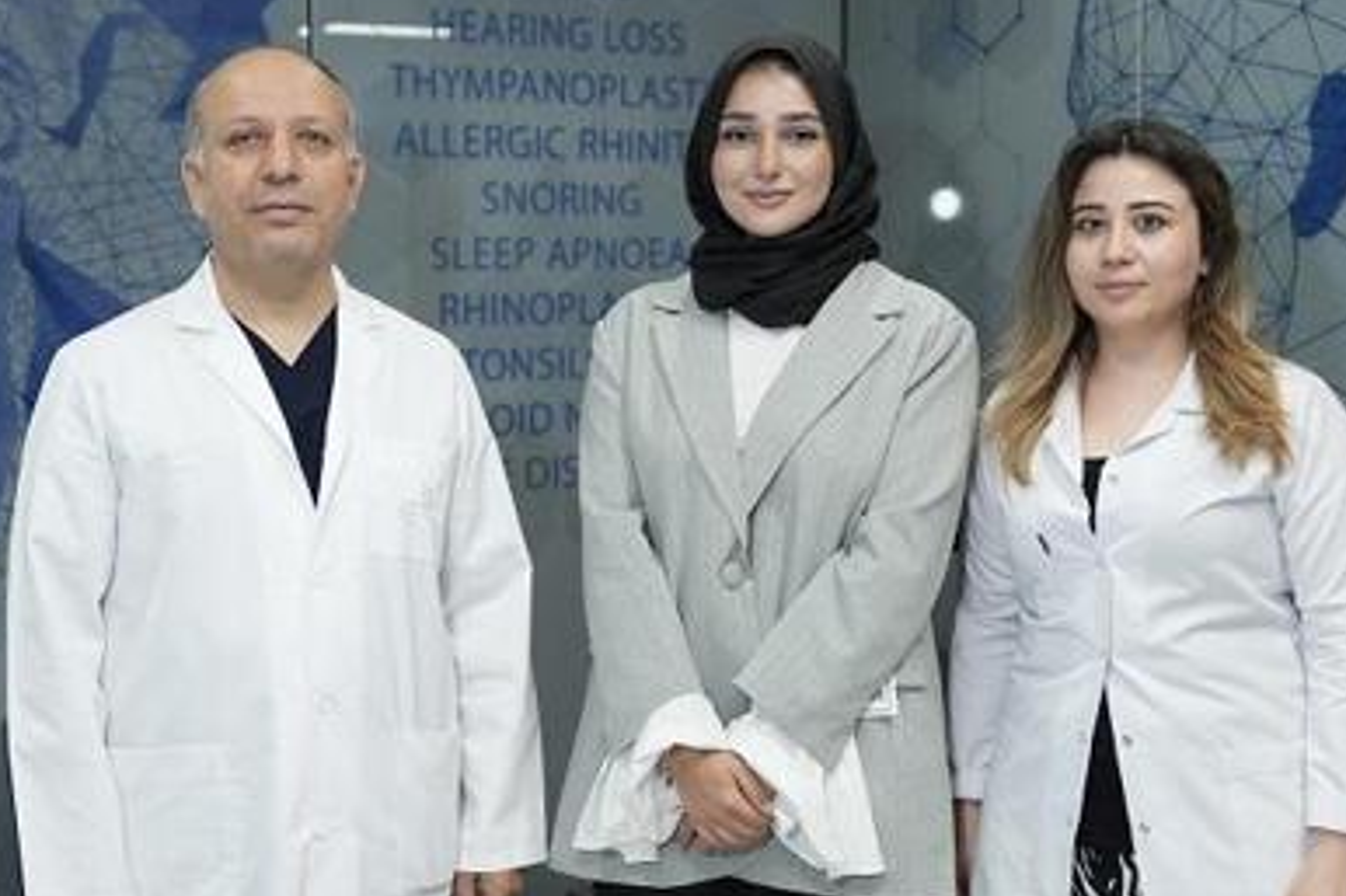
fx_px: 1831
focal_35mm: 49
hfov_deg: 40.3
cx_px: 727
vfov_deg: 27.5
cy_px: 457
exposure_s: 1/250
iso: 1250
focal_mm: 36
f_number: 2.8
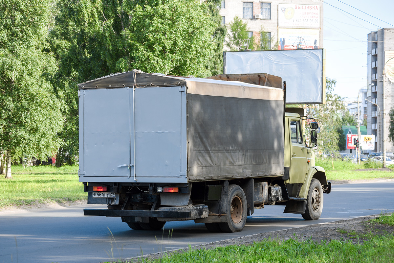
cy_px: 132
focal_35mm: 90
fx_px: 985
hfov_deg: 22.6
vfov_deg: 15.2
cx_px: 197
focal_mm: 90
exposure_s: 1/400
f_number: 5
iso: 250
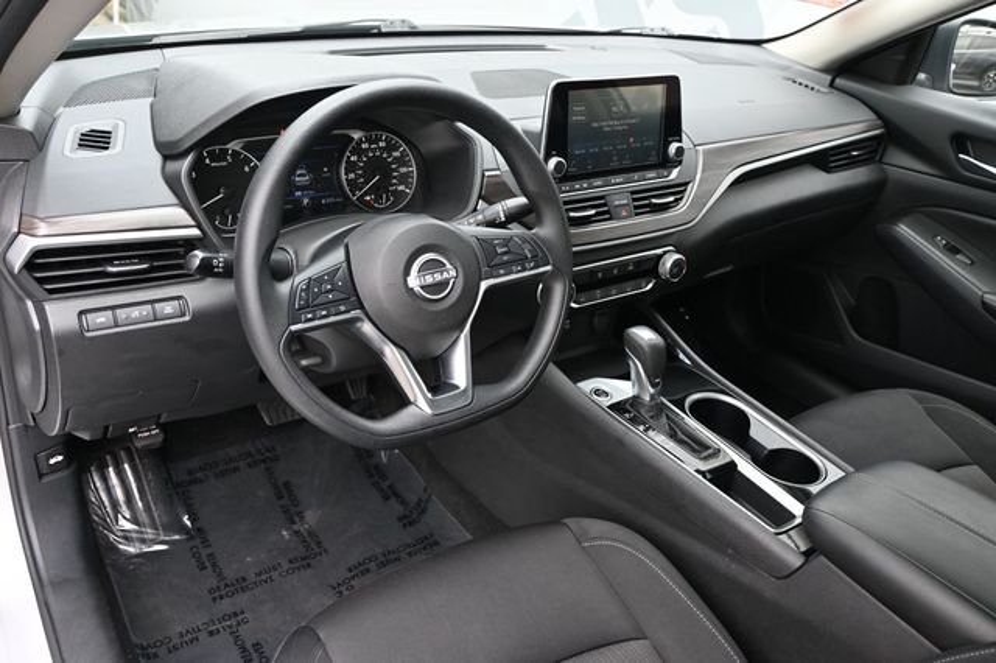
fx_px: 830
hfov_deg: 62.0
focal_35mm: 30
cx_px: 498
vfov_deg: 43.6
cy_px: 332
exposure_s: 1/200
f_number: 3.8
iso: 400
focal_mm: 20
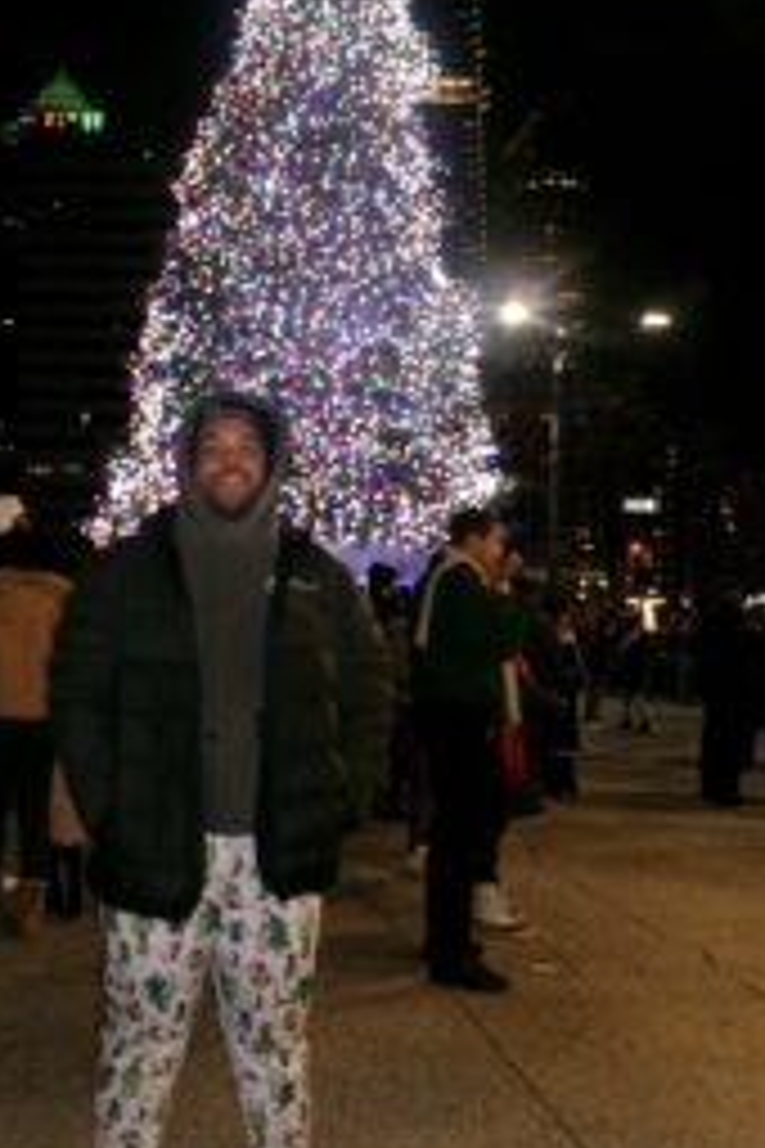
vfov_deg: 48.5
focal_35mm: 40
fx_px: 1275
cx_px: 214
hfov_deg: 32.9
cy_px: 590
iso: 400
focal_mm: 5.1
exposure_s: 1/34
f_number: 3.9
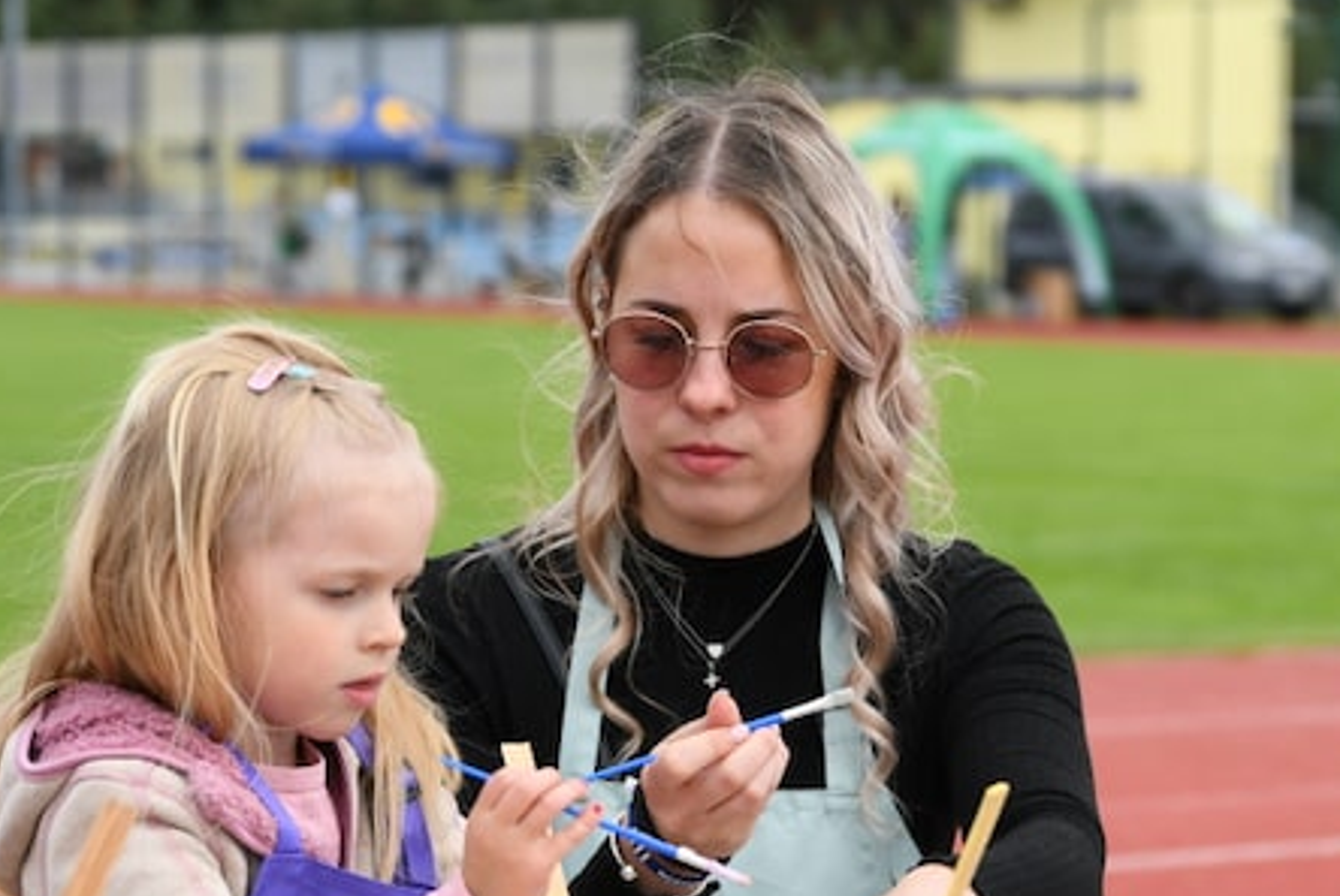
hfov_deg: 14.2
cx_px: 996
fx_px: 5365
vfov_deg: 9.5
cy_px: 679
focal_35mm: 144
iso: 140
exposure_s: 1/1250
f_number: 2.8
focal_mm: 50
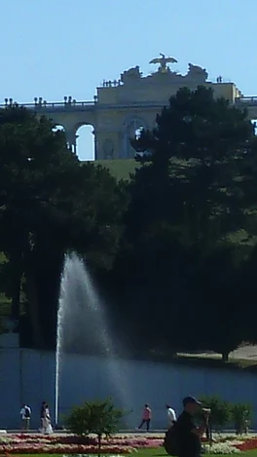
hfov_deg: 5.0
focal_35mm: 238
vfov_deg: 9.1
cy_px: 149
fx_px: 2882
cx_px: -366
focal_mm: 6.5
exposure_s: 1/500
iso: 80
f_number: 5.6
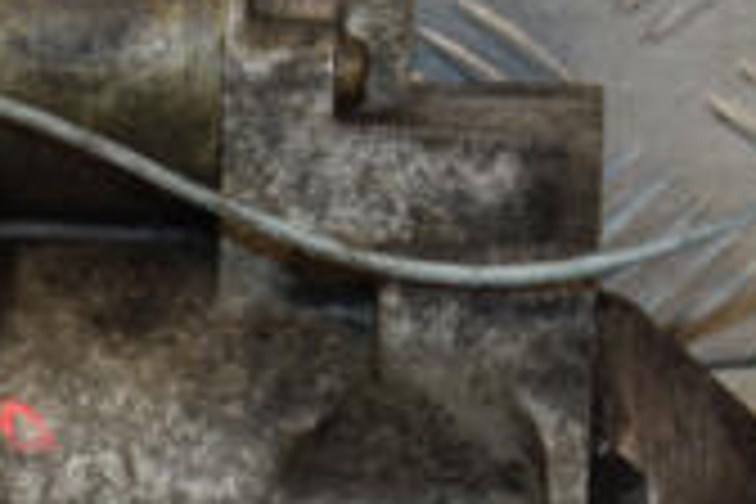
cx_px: 153
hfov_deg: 7.4
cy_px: 405
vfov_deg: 4.9
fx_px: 5859
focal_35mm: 279
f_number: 5
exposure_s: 1/200
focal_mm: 52
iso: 800
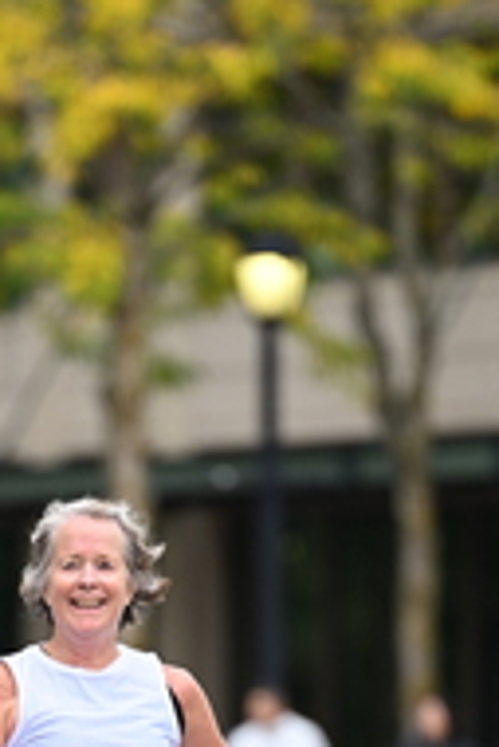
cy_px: 739
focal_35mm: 580
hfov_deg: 2.4
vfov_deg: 3.5
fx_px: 12036
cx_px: 132
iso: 640
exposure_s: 1/2500
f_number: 2.8
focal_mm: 200
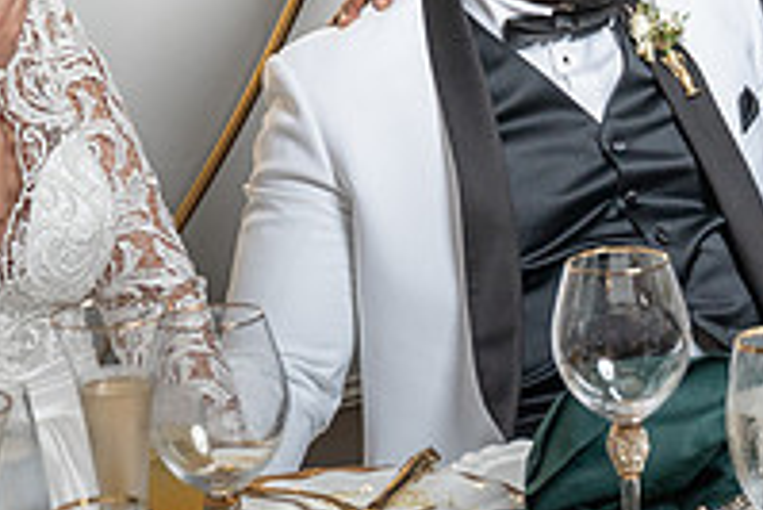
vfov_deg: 9.2
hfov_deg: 14.2
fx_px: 3054
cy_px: -347
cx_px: 510
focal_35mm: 144
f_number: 5.6
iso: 1000
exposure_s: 1/200
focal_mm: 37
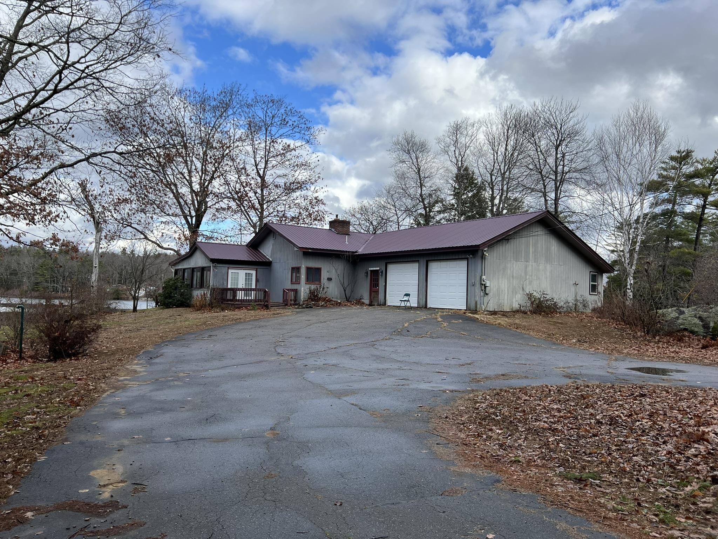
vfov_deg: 53.1
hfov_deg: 67.3
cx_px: 359
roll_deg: -1.1
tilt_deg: +2.3
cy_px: 270
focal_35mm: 26
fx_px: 539
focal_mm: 5.7
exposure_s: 1/2404
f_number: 1.5
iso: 50
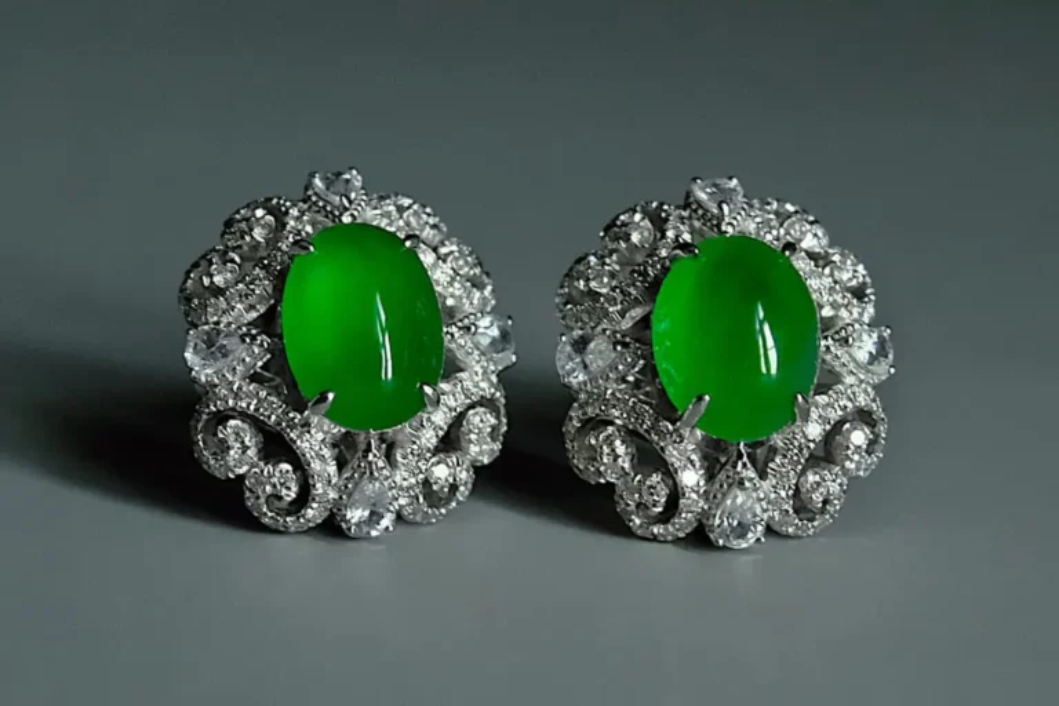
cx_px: 530
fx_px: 941
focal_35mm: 32
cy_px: 353
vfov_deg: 41.1
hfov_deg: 58.7
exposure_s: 1/13
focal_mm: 21.5
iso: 1600
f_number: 6.4
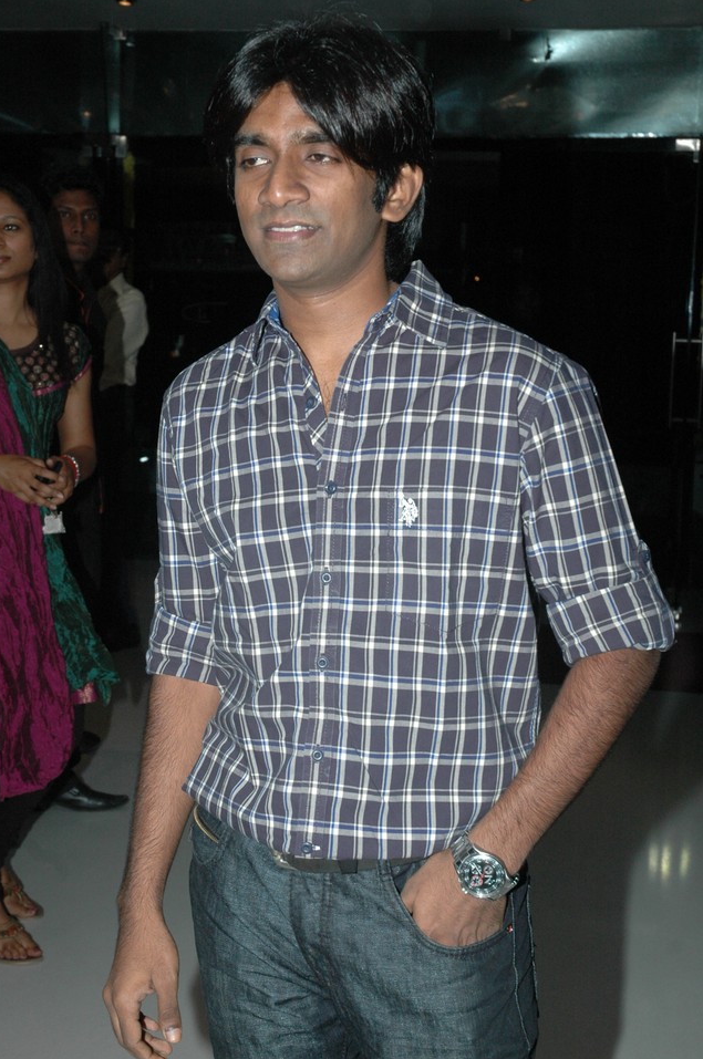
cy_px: 547
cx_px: 328
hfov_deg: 22.2
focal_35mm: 61
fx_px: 1792
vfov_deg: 32.9
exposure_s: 1/125
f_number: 7.1
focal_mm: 38
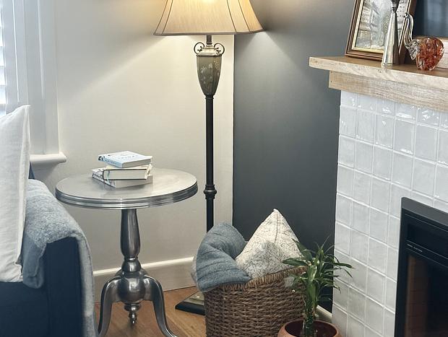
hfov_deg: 39.6
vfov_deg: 30.3
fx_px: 622
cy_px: 168
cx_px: 224
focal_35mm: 48
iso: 200
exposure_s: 1/50
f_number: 1.78
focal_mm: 6.86
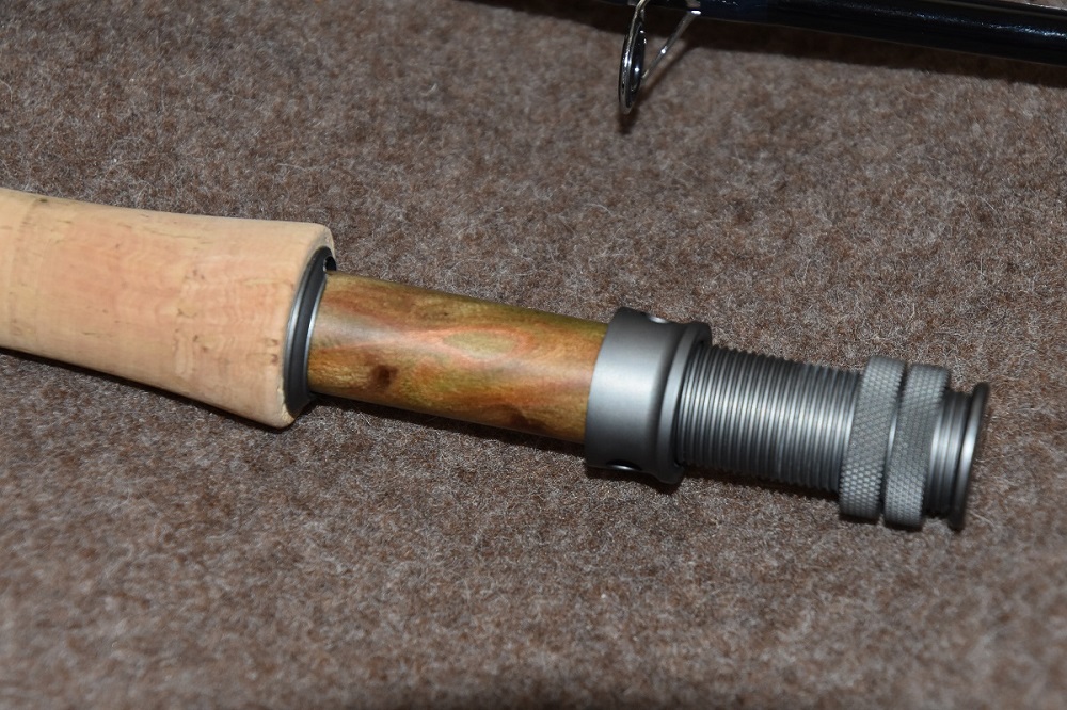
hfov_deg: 13.7
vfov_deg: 9.1
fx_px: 4444
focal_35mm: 150
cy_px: 355
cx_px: 534
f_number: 10
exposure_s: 1/30
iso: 800
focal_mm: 100
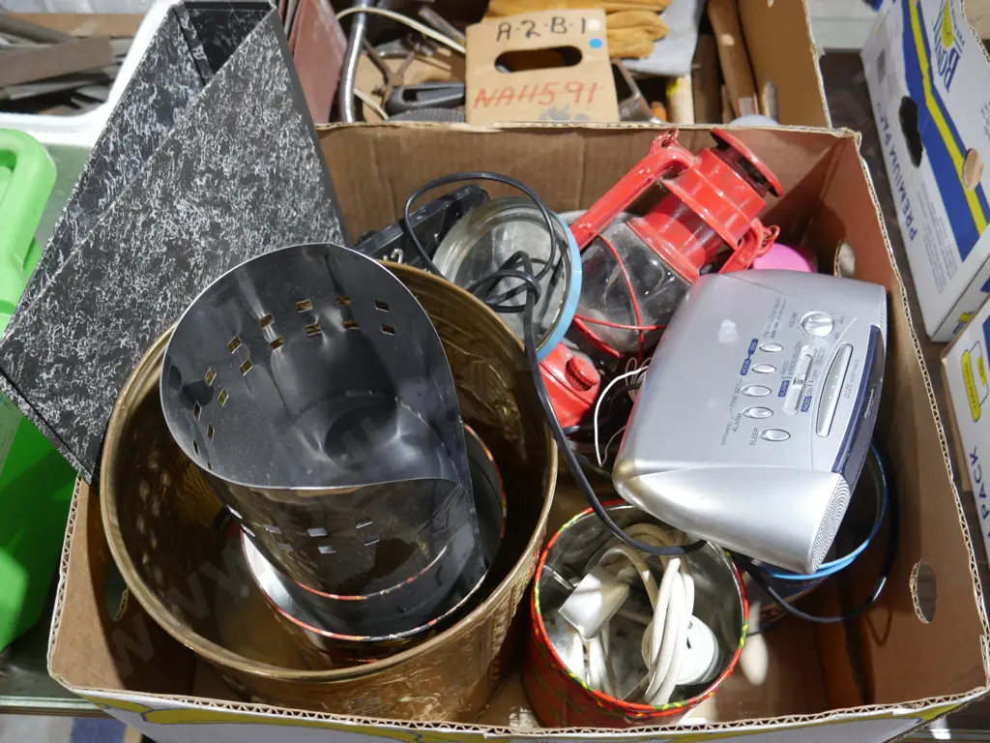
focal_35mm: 32
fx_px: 915
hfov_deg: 56.8
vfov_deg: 44.2
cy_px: 372
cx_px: 495
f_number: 3.6
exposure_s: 1/60
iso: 640
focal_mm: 16
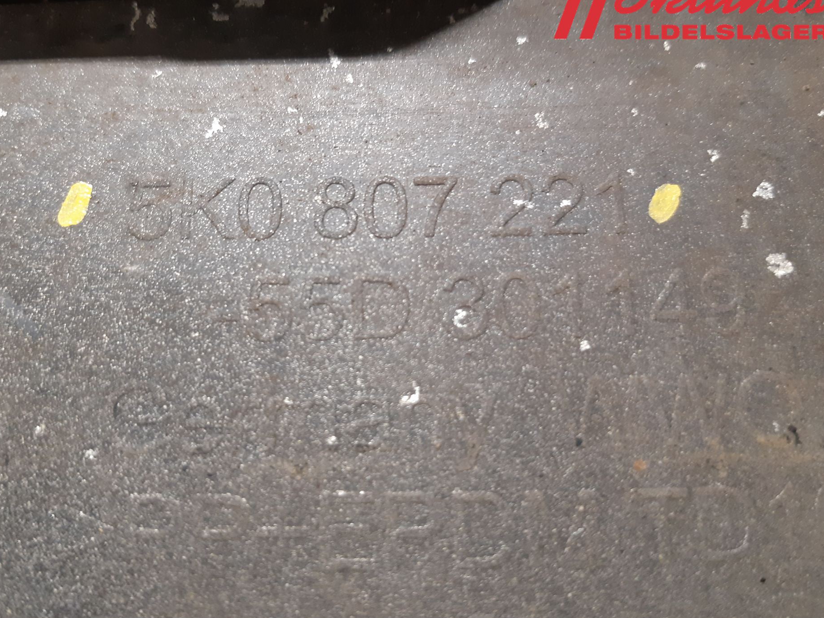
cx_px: 370
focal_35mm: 29
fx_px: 690
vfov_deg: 48.2
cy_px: 308
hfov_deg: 61.5
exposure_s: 1/33
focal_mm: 3.93
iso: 200
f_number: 1.7
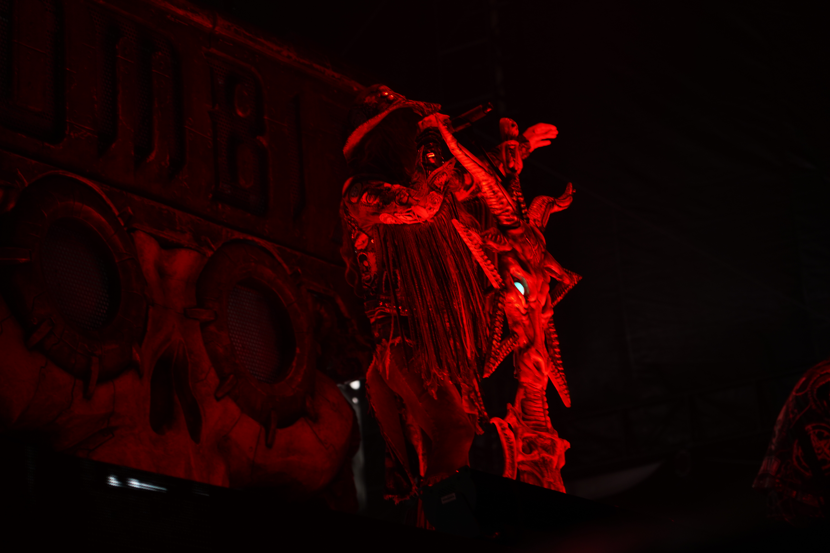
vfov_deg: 13.0
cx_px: 415
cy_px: 276
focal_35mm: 105
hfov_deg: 19.5
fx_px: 2421
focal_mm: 105
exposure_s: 1/125
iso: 250
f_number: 4
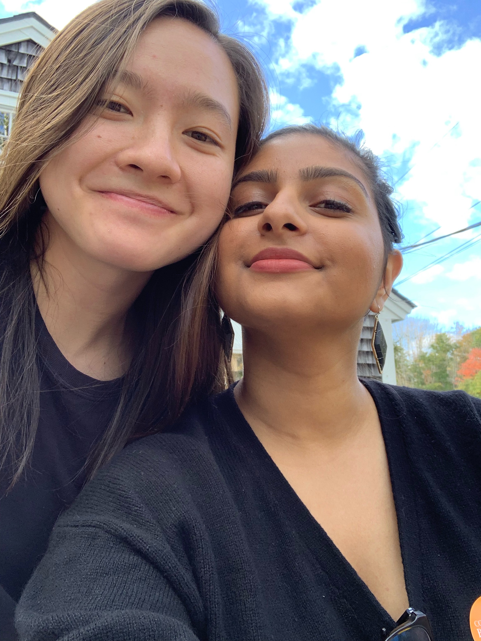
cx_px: 240
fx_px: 593
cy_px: 320
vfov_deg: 56.8
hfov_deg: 44.2
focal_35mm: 32
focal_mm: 2.87
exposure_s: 1/121
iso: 32
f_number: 2.2
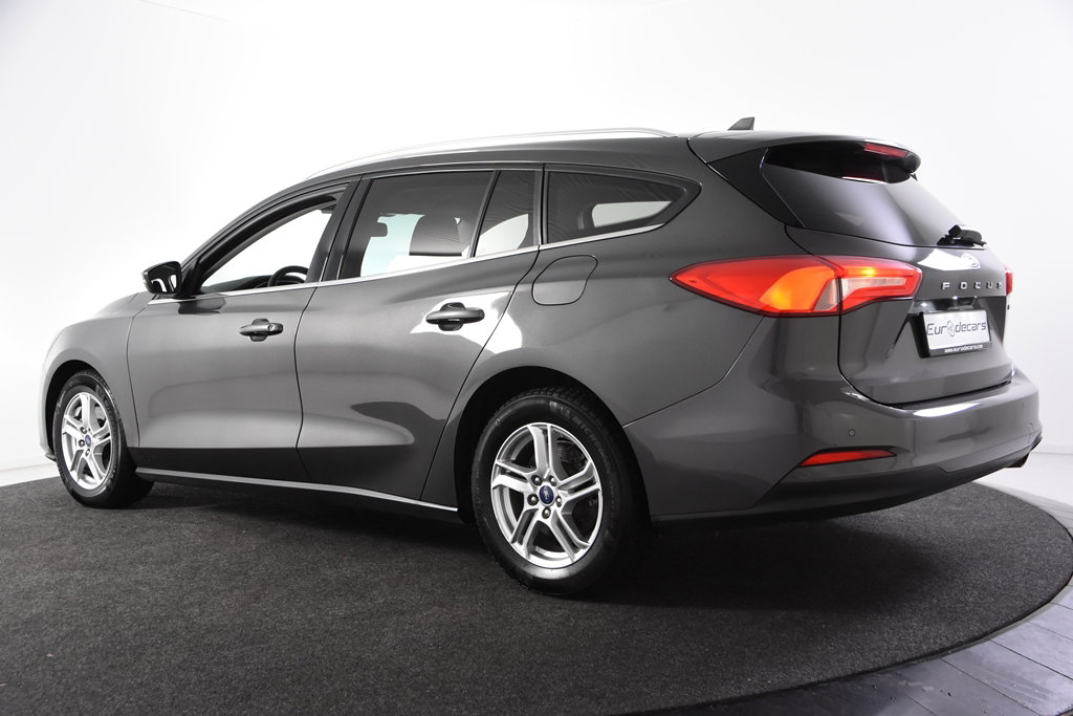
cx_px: 536
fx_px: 1163
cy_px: 358
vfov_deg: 34.2
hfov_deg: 49.5
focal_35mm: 39
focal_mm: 26
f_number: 5
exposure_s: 1/60
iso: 1600
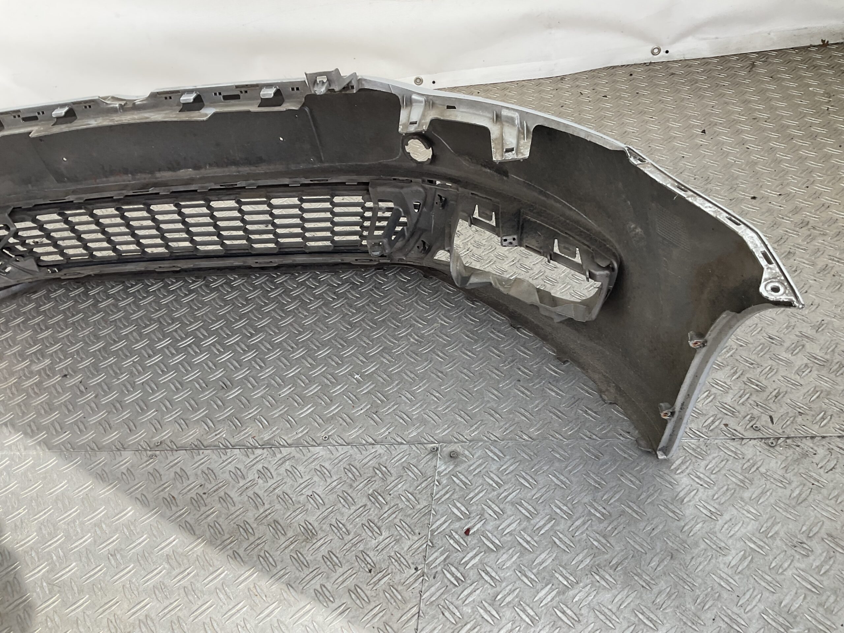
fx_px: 707
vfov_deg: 48.2
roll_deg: +15.2
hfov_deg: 61.7
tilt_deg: -39.5
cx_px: 422
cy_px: 316
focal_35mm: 29
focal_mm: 3
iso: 16
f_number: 1.8
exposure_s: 1/104
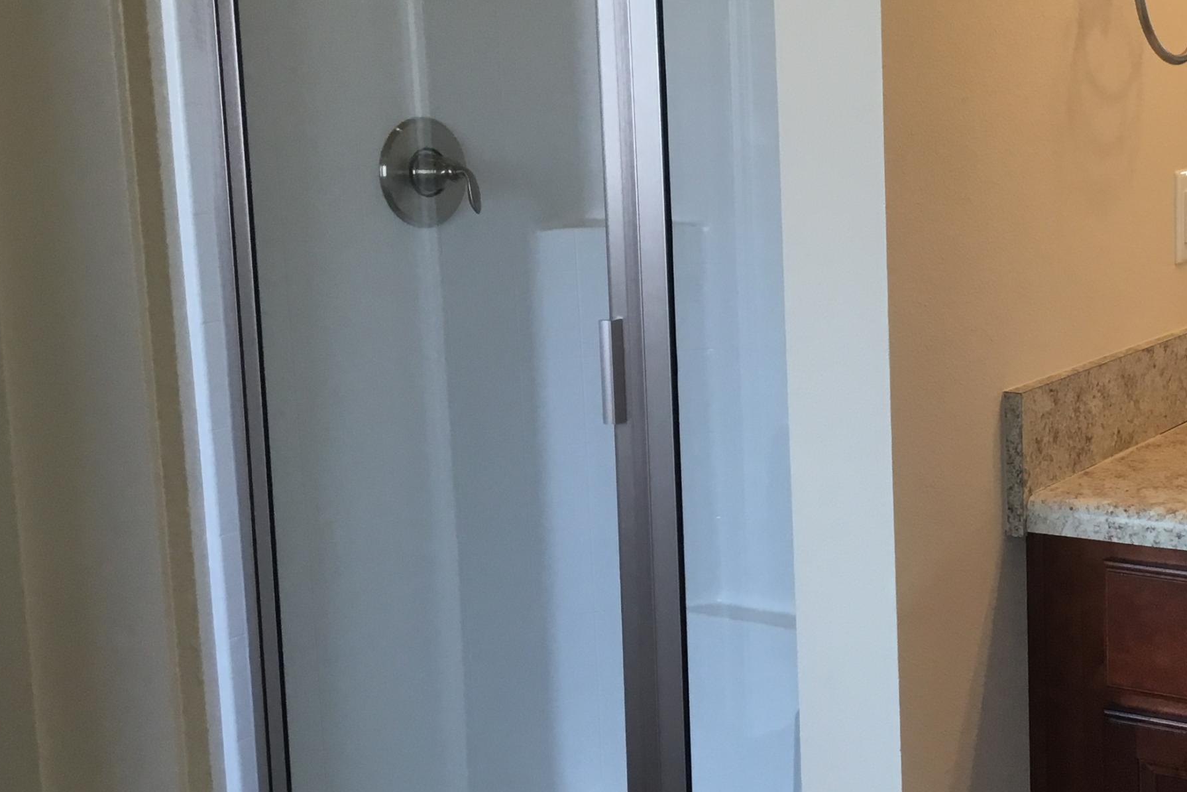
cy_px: 310
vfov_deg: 25.0
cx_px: 952
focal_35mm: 54
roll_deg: +1.5
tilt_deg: -7.9
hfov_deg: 35.7
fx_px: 1780
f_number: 2.4
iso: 32
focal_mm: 3.3
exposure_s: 1/30
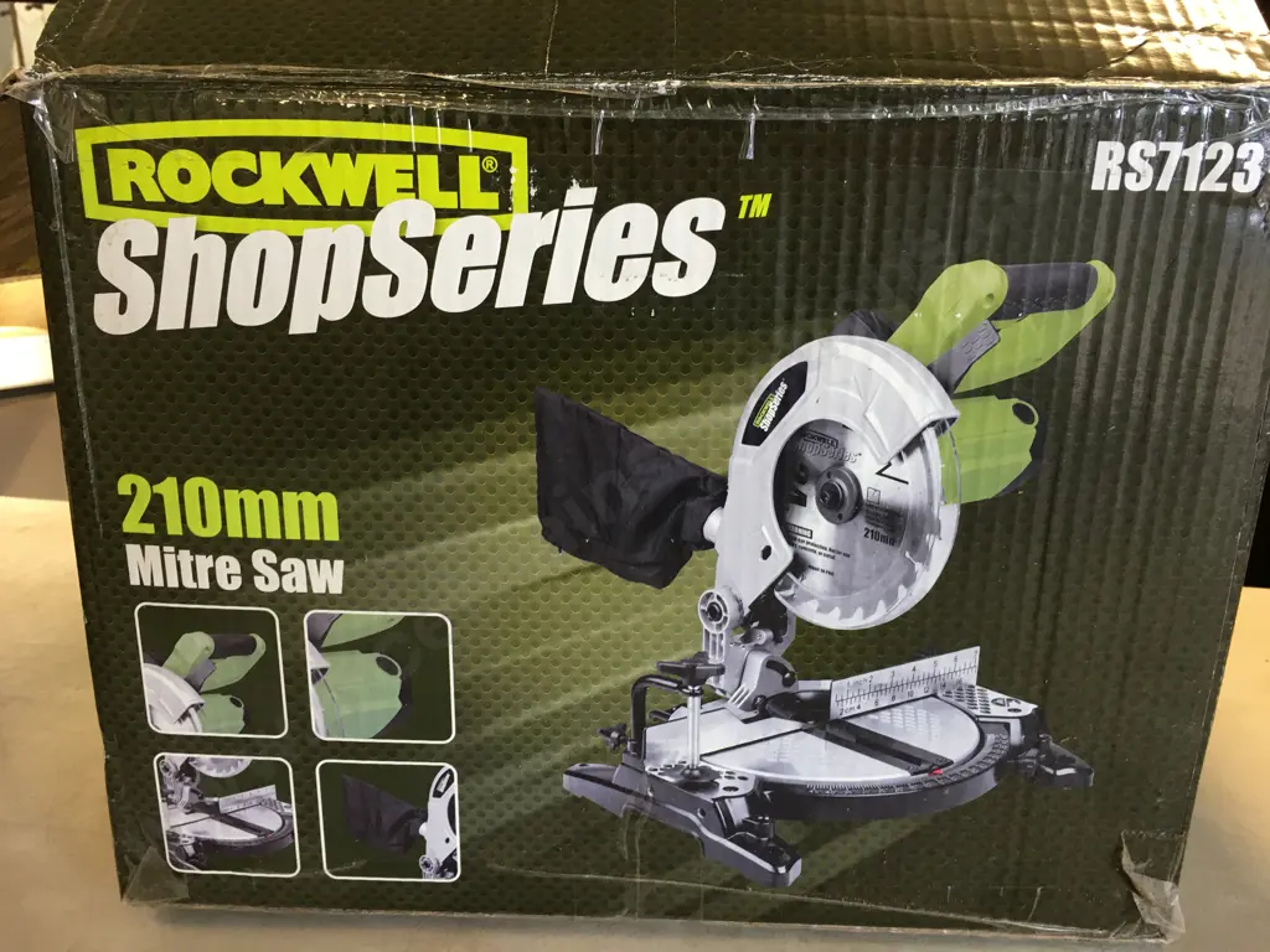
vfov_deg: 48.2
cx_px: 635
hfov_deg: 61.7
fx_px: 1064
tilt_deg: -16.2
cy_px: 476
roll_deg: -1.6
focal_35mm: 29
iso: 40
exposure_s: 1/17
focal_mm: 4.15
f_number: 2.2
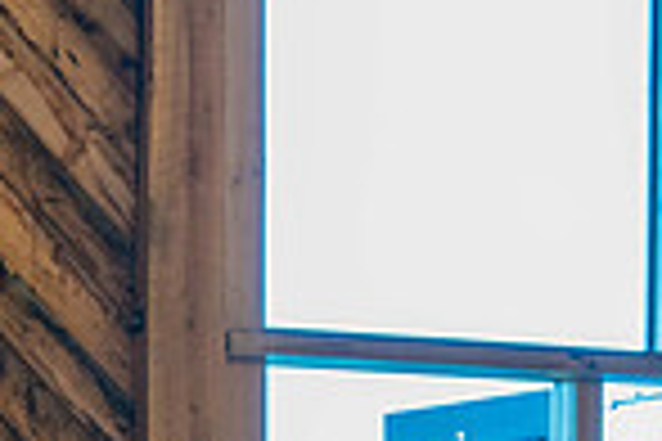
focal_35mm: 142
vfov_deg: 9.2
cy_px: 839
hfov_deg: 14.4
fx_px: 2611
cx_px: 275
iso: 1000
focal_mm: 36
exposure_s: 1/400
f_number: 2.8
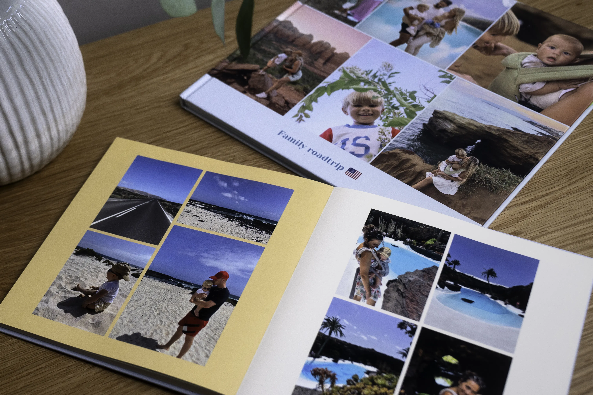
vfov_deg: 22.9
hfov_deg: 33.8
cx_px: 235
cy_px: 146
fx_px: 972
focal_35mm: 59
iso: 400
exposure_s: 1/500
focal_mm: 41
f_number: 4
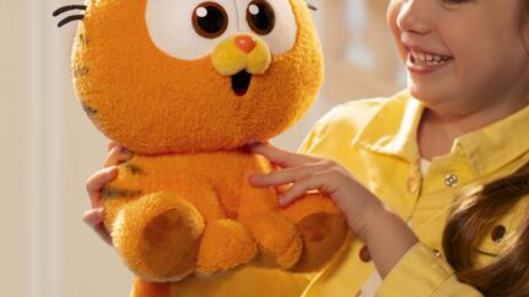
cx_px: 318
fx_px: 1542
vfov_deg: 11.0
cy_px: 73
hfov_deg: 19.4
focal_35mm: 110
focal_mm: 80
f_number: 4
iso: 3200
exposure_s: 1/500
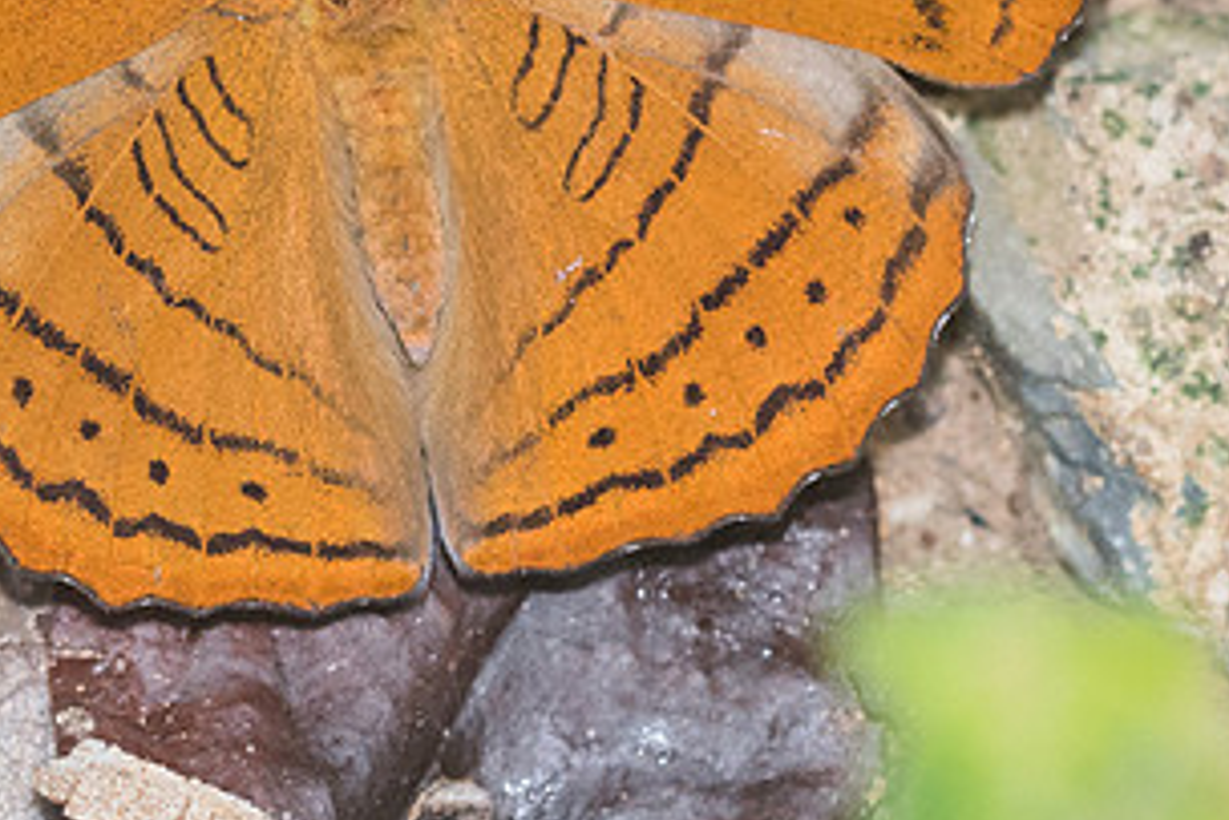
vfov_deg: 1.7
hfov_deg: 2.5
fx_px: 27767
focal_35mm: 813
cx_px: 431
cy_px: 209
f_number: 5.6
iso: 800
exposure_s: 1/250
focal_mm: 150
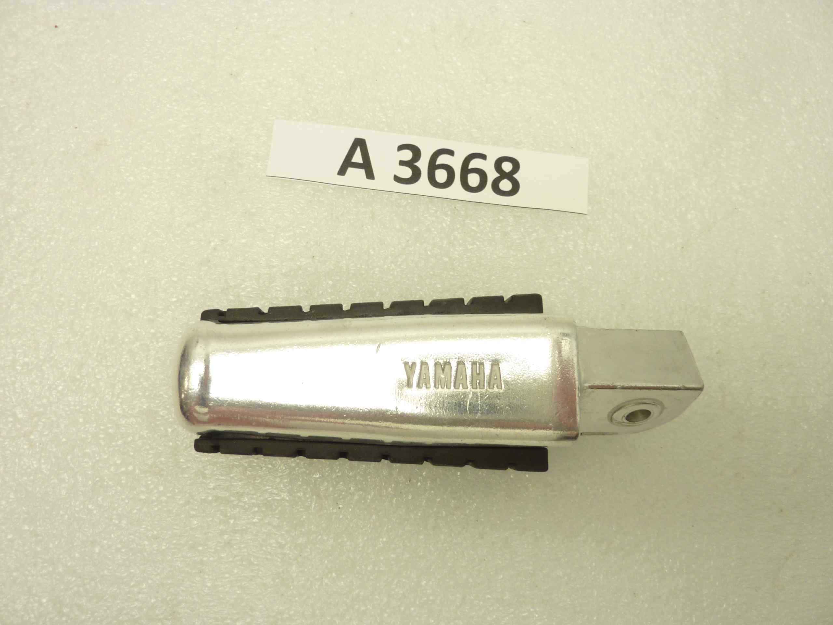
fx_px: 602
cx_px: 416
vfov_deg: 54.9
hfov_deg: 69.4
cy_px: 312
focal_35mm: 25
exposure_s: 1/20
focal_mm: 4.1
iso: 80
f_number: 3.3
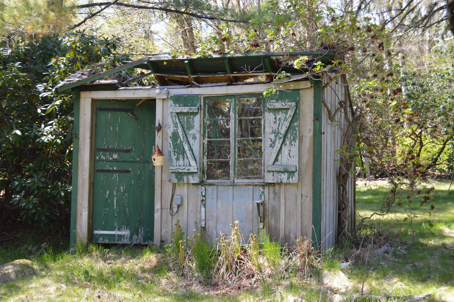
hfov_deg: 38.9
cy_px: 151
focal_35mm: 51
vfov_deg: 26.4
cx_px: 227
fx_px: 643
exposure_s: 1/125
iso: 200
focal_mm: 34
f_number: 5.6
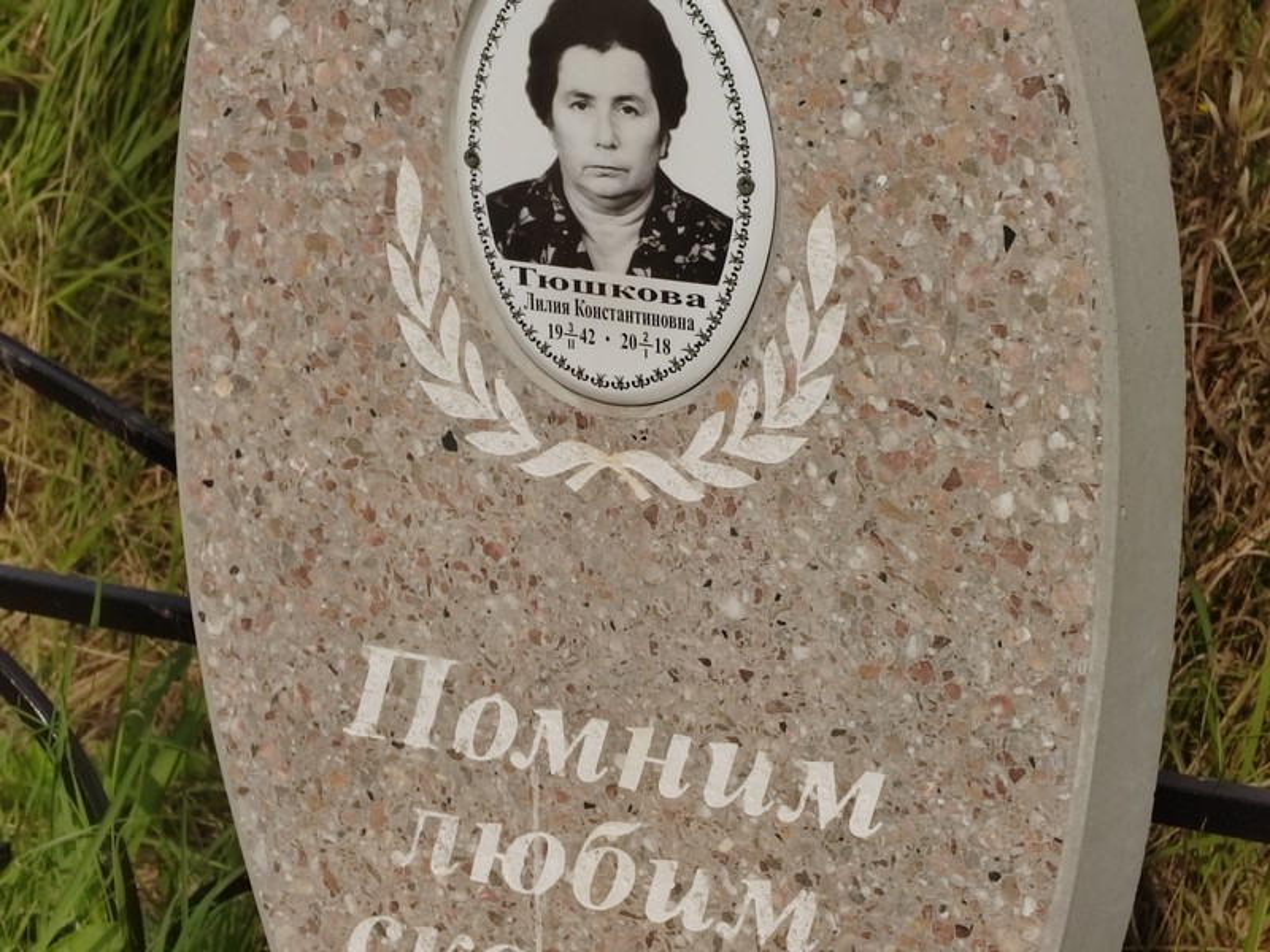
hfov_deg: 21.3
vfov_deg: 16.1
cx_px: 635
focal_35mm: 92
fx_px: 3375
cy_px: 476
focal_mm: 5.52
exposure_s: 1/3400
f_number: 1.9
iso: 100
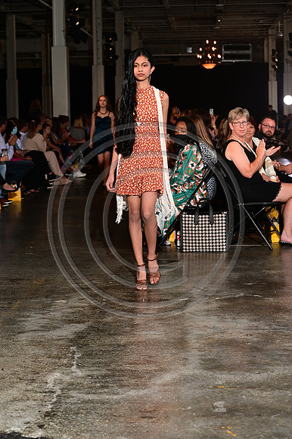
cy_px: 220
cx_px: 146
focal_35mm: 70
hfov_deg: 19.4
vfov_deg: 28.9
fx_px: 853
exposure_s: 1/125
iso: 1000
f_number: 6.3
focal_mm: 70
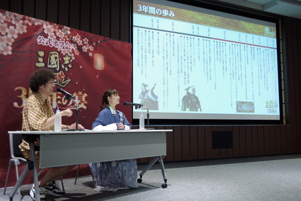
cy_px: 100
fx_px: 301
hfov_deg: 53.1
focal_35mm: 36
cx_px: 150
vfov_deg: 36.8
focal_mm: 24
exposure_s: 1/50
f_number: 4
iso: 1600
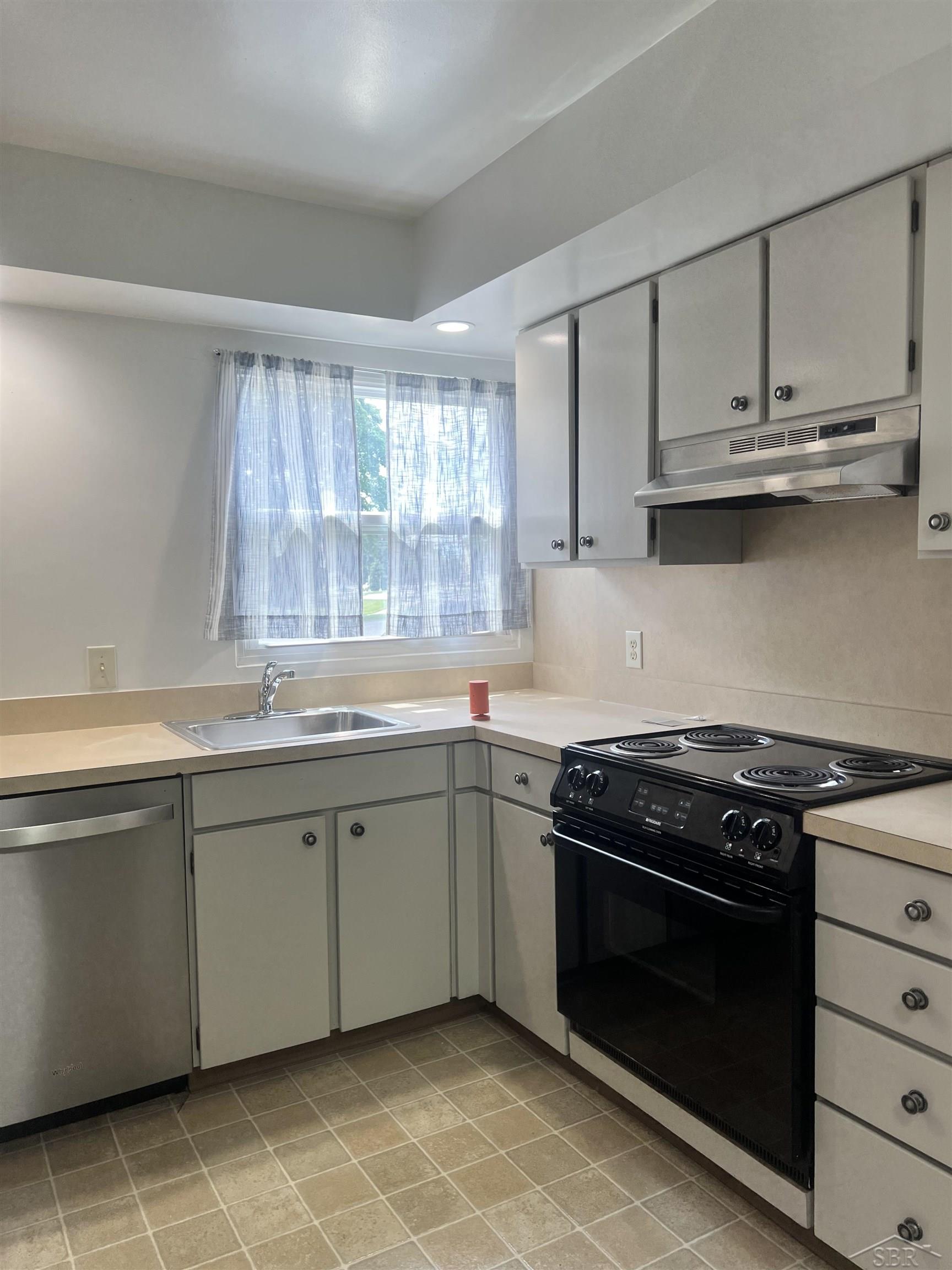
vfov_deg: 67.3
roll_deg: +0.0
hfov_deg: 53.1
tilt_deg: -3.2
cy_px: 635
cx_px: 476
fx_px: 953
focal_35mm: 26
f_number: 1.5
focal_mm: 5.7
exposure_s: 1/124
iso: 40
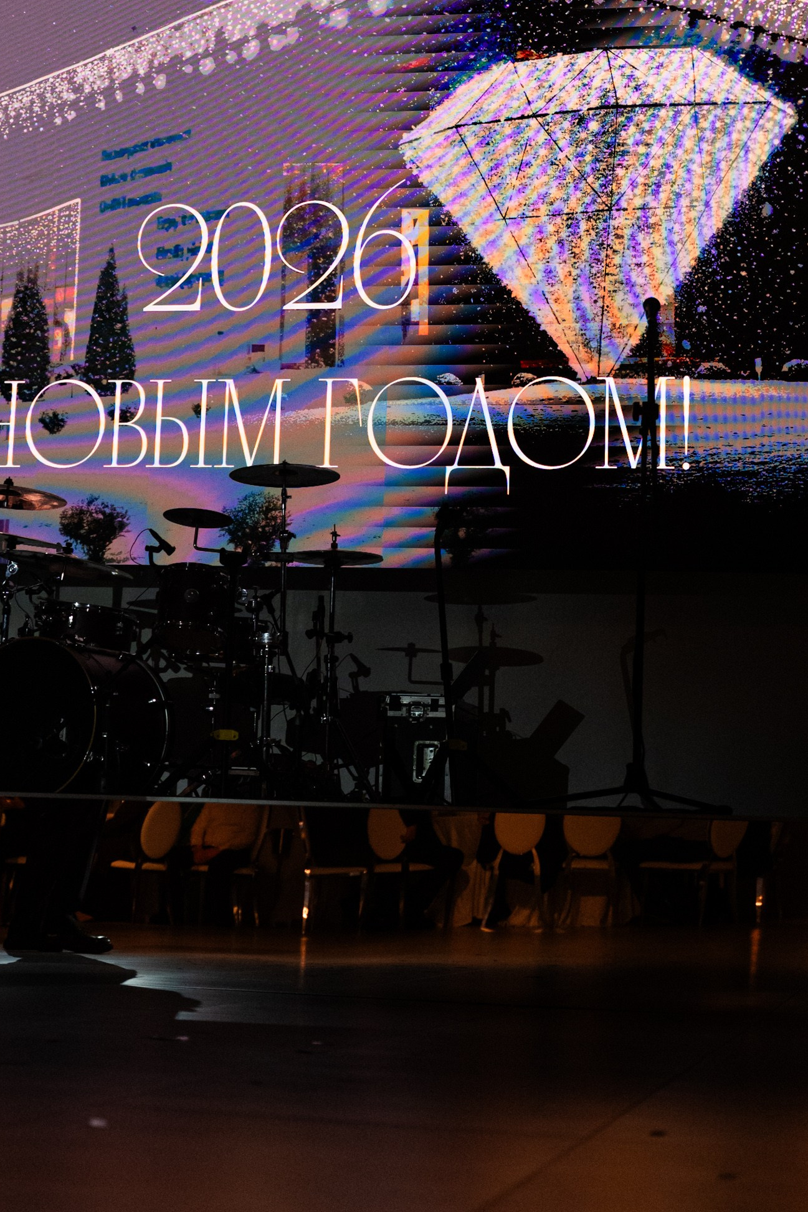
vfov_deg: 27.1
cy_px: 333
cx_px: 295
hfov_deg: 18.4
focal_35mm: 74
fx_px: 2492
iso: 6400
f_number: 3.2
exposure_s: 1/800
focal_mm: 48
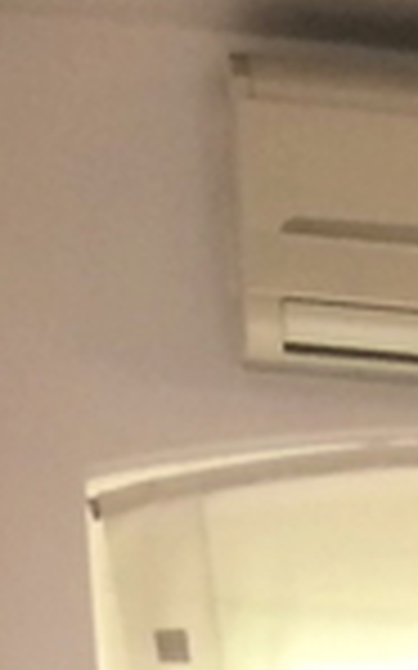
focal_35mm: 223
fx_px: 4069
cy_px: 2320
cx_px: 1730
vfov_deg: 7.6
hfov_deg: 5.2
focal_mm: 4.15
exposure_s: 1/33
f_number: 2.2
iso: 40
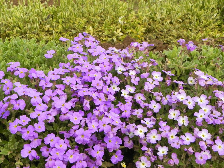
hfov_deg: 26.0
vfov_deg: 19.6
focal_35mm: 75
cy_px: 84
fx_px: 485
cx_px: 112
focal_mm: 13.4
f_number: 5.6
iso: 200
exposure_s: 1/217
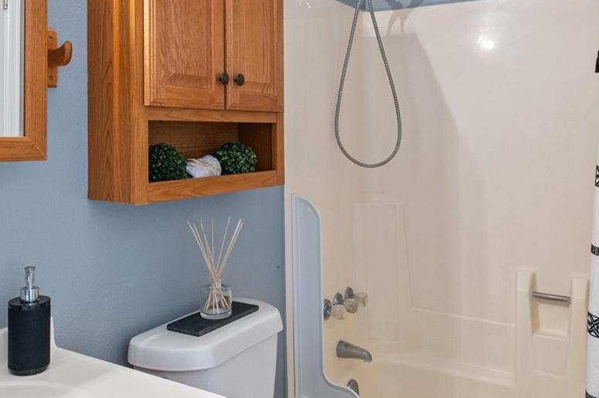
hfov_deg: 54.4
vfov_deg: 37.4
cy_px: 136
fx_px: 582
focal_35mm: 35
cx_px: 272
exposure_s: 1/4
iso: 400
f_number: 8
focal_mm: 17
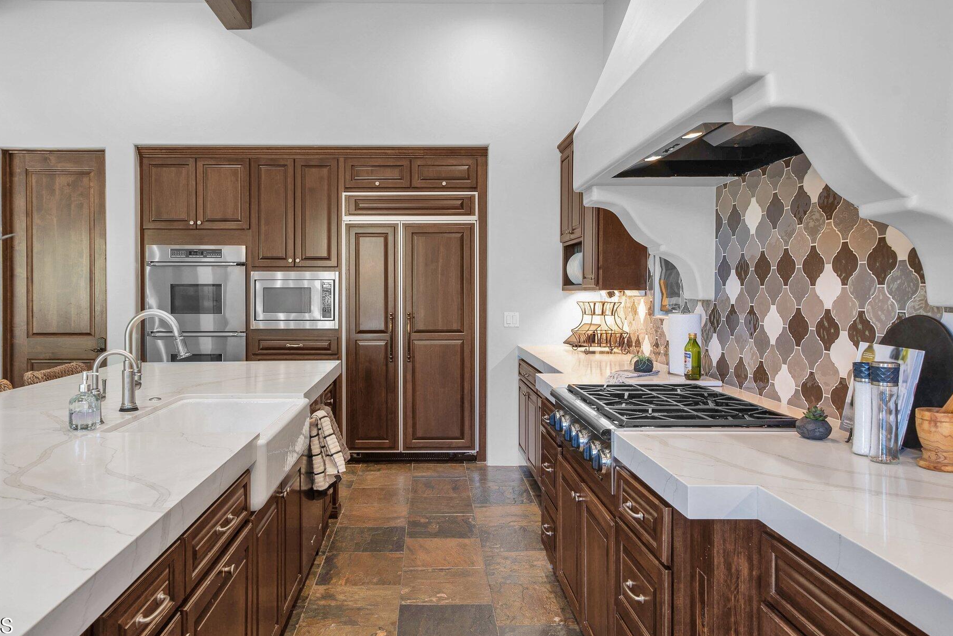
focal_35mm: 27
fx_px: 715
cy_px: 300
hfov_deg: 67.2
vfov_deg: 47.9
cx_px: 429
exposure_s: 1.3
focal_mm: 24
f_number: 9
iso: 80
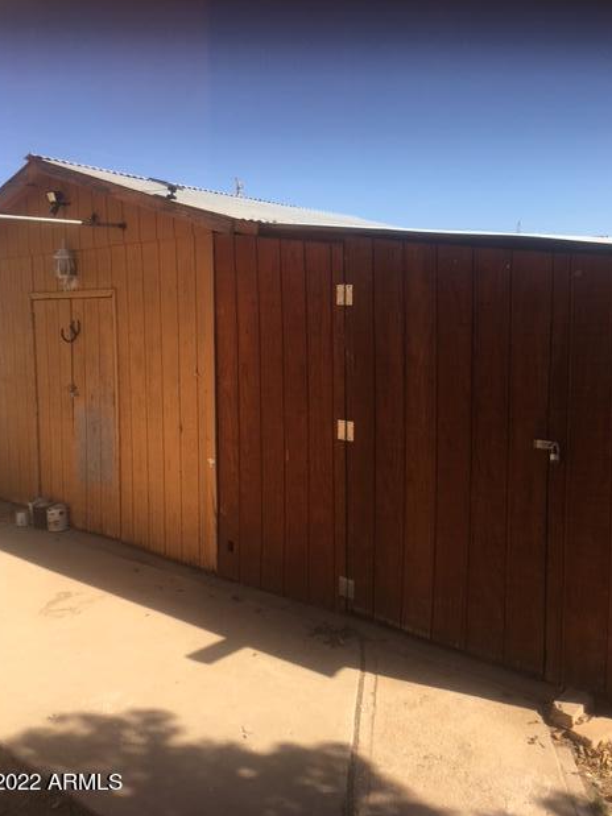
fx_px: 707
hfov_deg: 46.8
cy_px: 397
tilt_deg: -5.8
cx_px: 302
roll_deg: +1.4
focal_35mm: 30
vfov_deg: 60.0
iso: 25
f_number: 2.2
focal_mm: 4.15
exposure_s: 1/1026
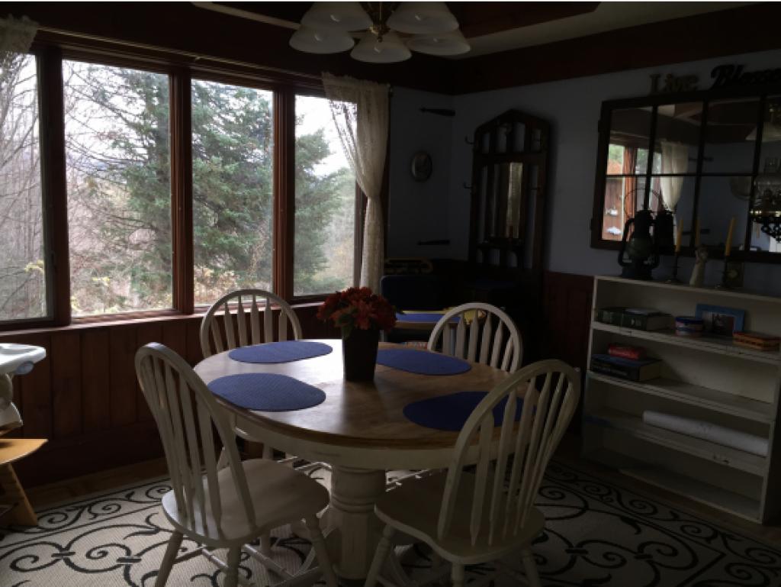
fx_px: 655
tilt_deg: -7.8
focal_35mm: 29
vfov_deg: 48.3
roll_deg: -2.9
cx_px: 390
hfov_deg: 61.6
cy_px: 294
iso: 50
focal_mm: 4.15
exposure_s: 1/30
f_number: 2.2
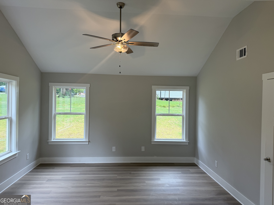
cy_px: 102
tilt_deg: +1.1
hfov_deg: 71.6
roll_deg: -1.9
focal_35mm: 24
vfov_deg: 56.8
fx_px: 190
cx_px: 137
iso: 125
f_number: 1.78
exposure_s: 1/228
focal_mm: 6.76
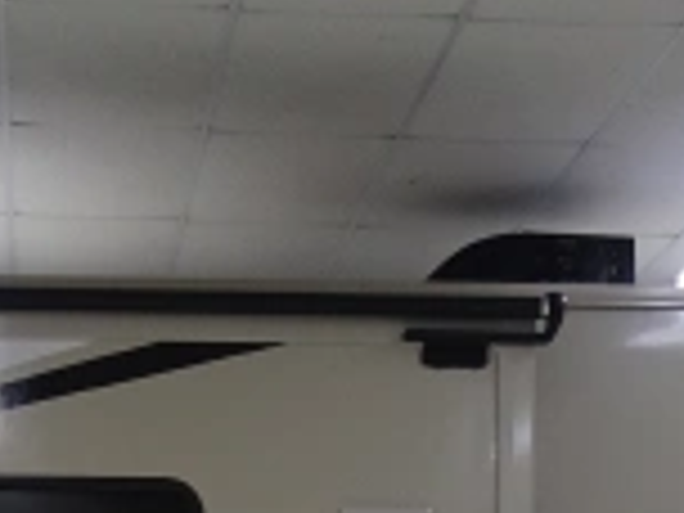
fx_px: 2490
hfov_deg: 15.6
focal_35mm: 126
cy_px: 1120
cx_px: 320
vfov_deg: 10.5
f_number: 3.5
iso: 100
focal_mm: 4.1
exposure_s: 1/30
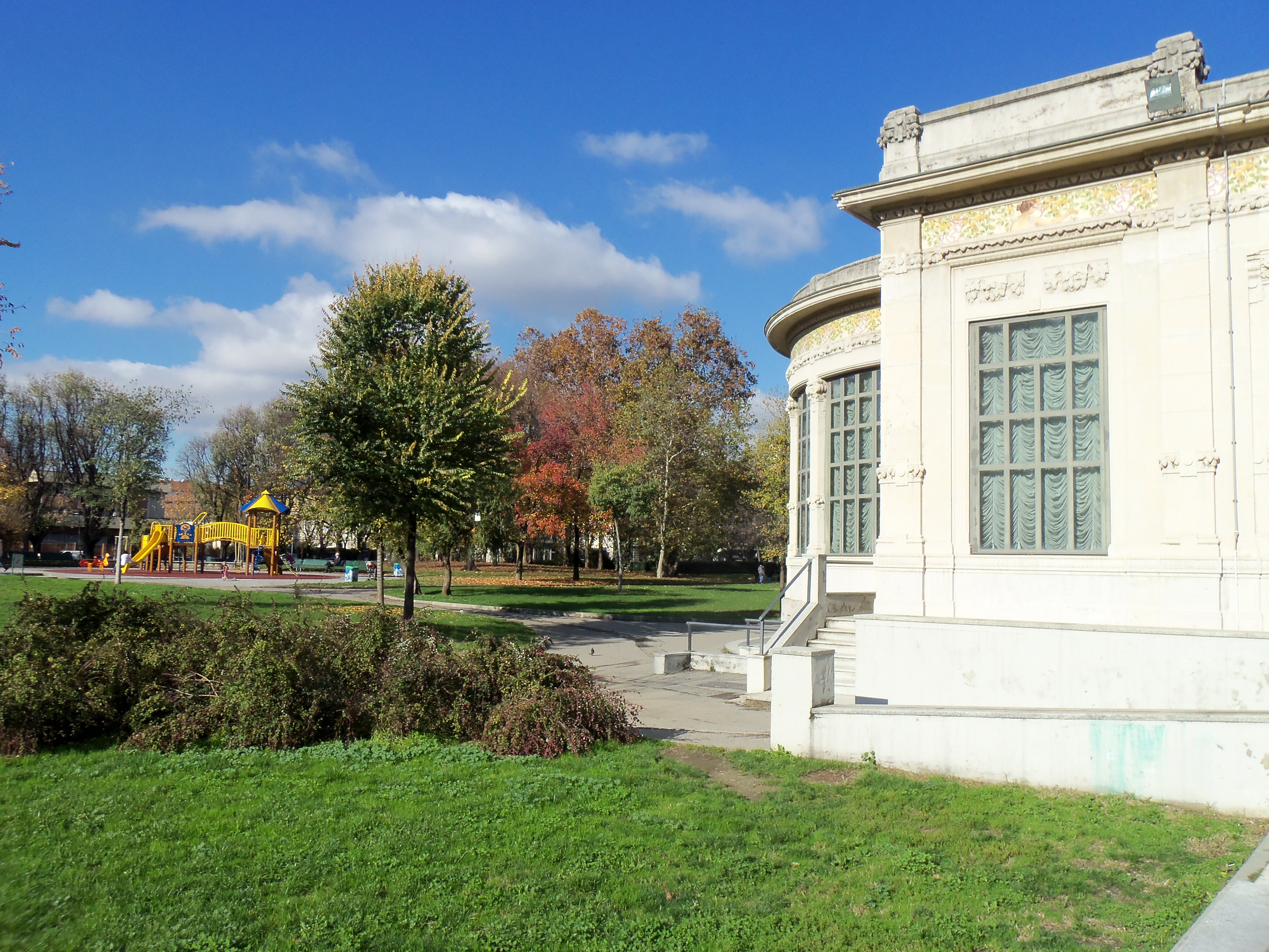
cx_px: 634
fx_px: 1063
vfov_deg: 48.2
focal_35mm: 29
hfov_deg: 61.7
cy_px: 476
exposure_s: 1/160
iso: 80
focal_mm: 5.2
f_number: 8.6
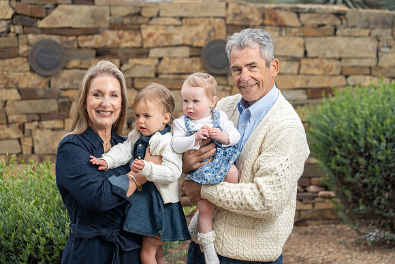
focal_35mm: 105
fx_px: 1152
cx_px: 198
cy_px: 132
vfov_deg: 13.0
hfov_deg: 19.5
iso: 100
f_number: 4
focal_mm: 105
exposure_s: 1/200
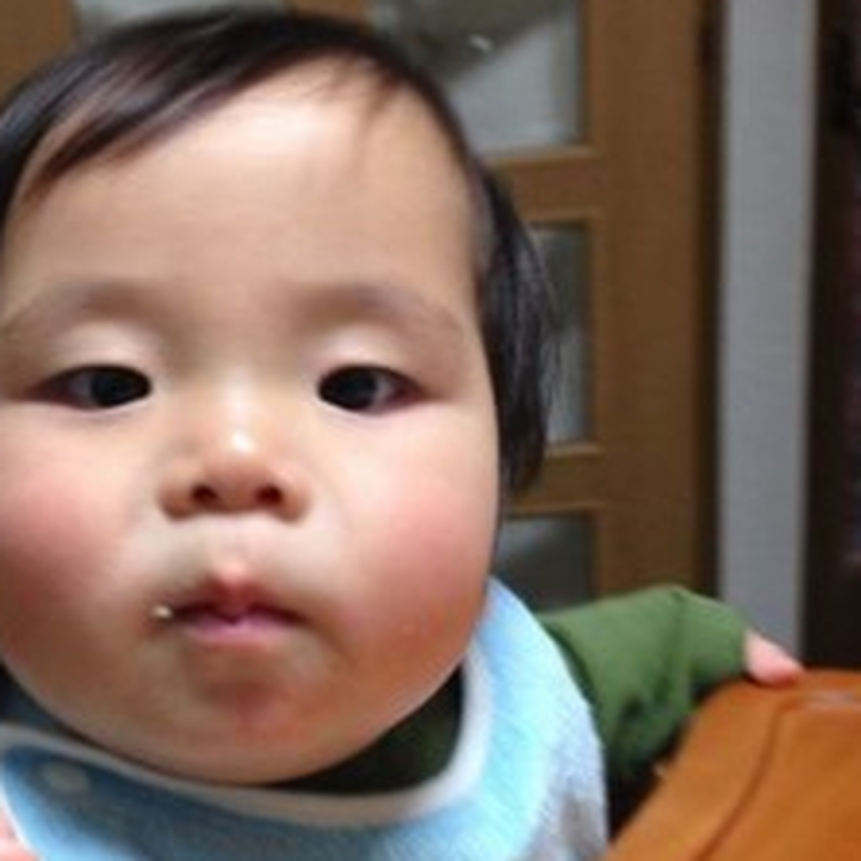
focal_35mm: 59
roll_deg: +4.4
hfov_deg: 28.9
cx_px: 301
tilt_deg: -16.0
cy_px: 625
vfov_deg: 28.7
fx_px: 1660
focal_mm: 4.12
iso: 125
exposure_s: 1/20
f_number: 2.4
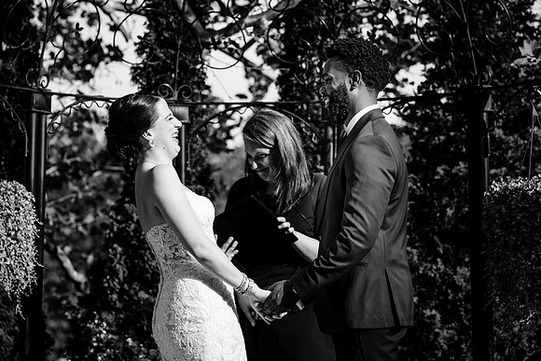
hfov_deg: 13.3
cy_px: 175
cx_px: 279
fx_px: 2316
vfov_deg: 8.9
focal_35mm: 154
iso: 50
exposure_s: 1/200
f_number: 5.6
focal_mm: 144
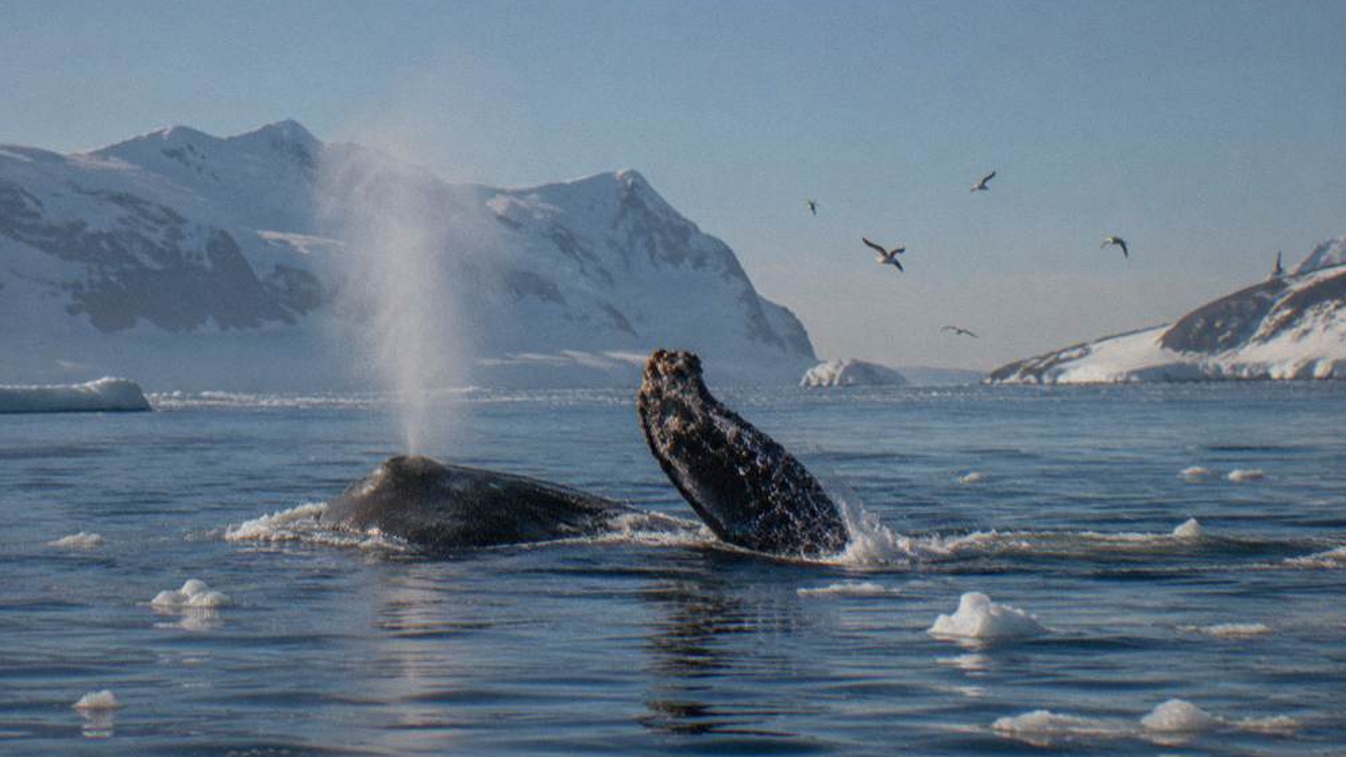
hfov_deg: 48.4
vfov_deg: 28.3
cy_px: 332
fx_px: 1499
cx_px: 674
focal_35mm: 42
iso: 500
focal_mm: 40
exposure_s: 1/500
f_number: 7.1
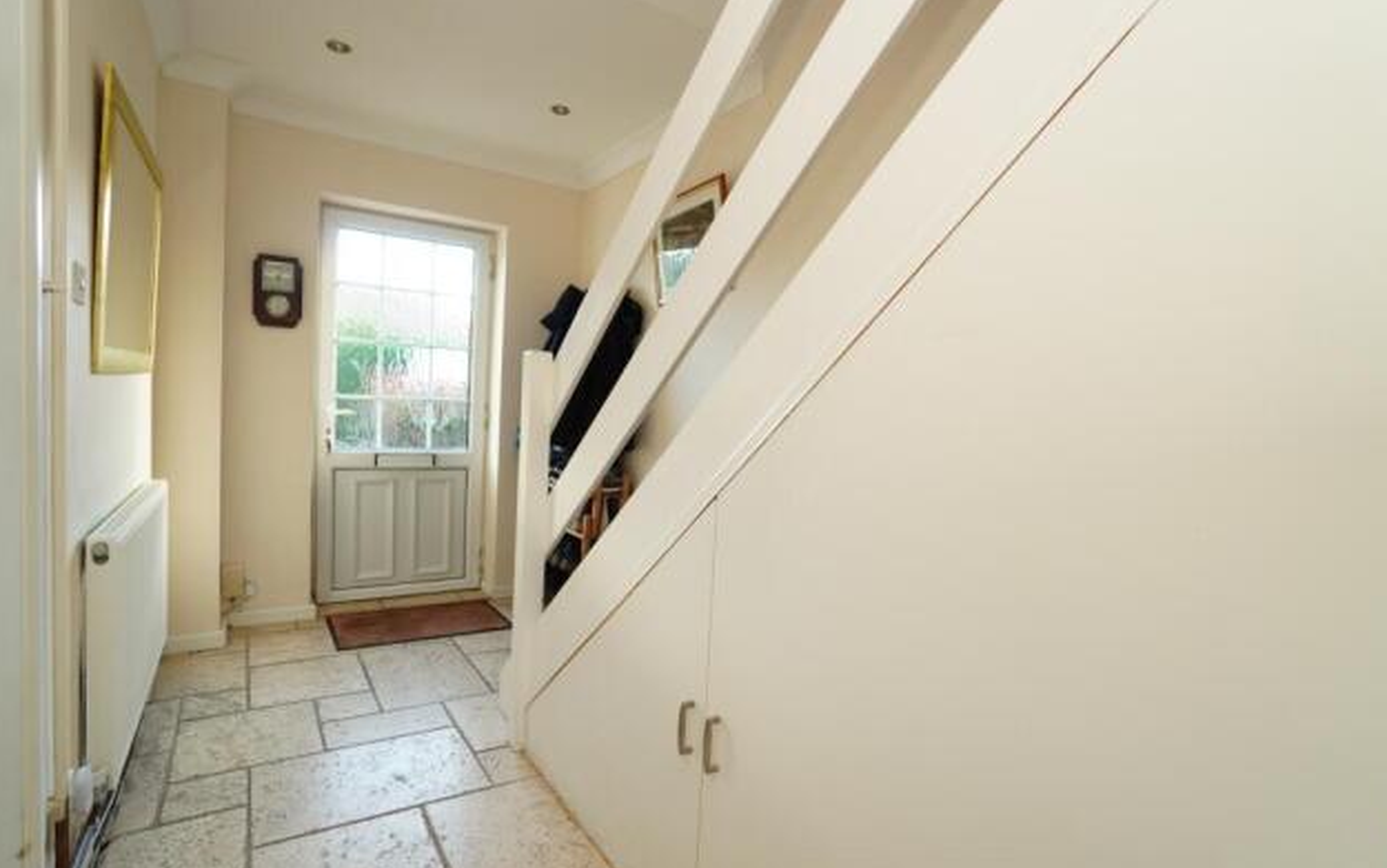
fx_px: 605
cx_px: 675
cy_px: 441
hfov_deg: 97.8
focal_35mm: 16
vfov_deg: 71.3
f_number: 4
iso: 500
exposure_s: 1/60
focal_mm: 10
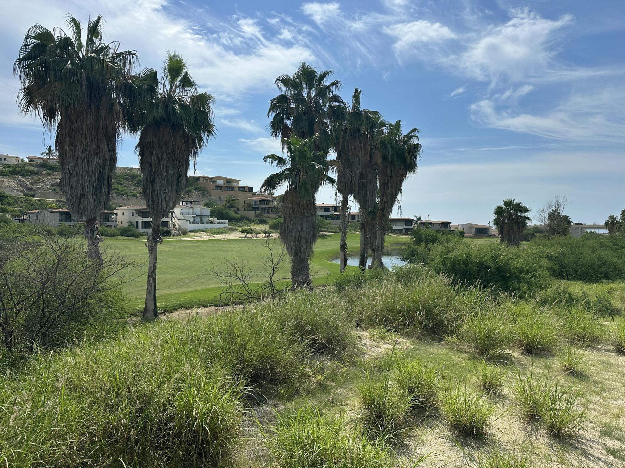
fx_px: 433
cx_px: 312
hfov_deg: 71.6
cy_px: 234
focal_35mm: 24
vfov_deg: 56.8
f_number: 1.78
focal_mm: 6.86
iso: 80
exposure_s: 1/9709
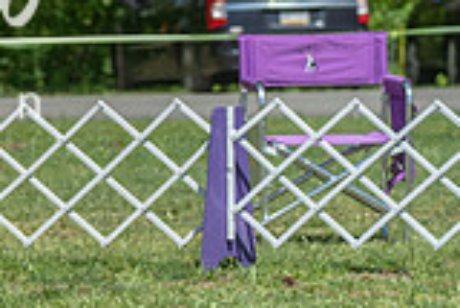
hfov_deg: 5.1
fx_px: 5103
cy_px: 191
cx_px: -316
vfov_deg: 3.5
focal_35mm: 399
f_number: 5
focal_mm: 110
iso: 200
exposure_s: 1/1000
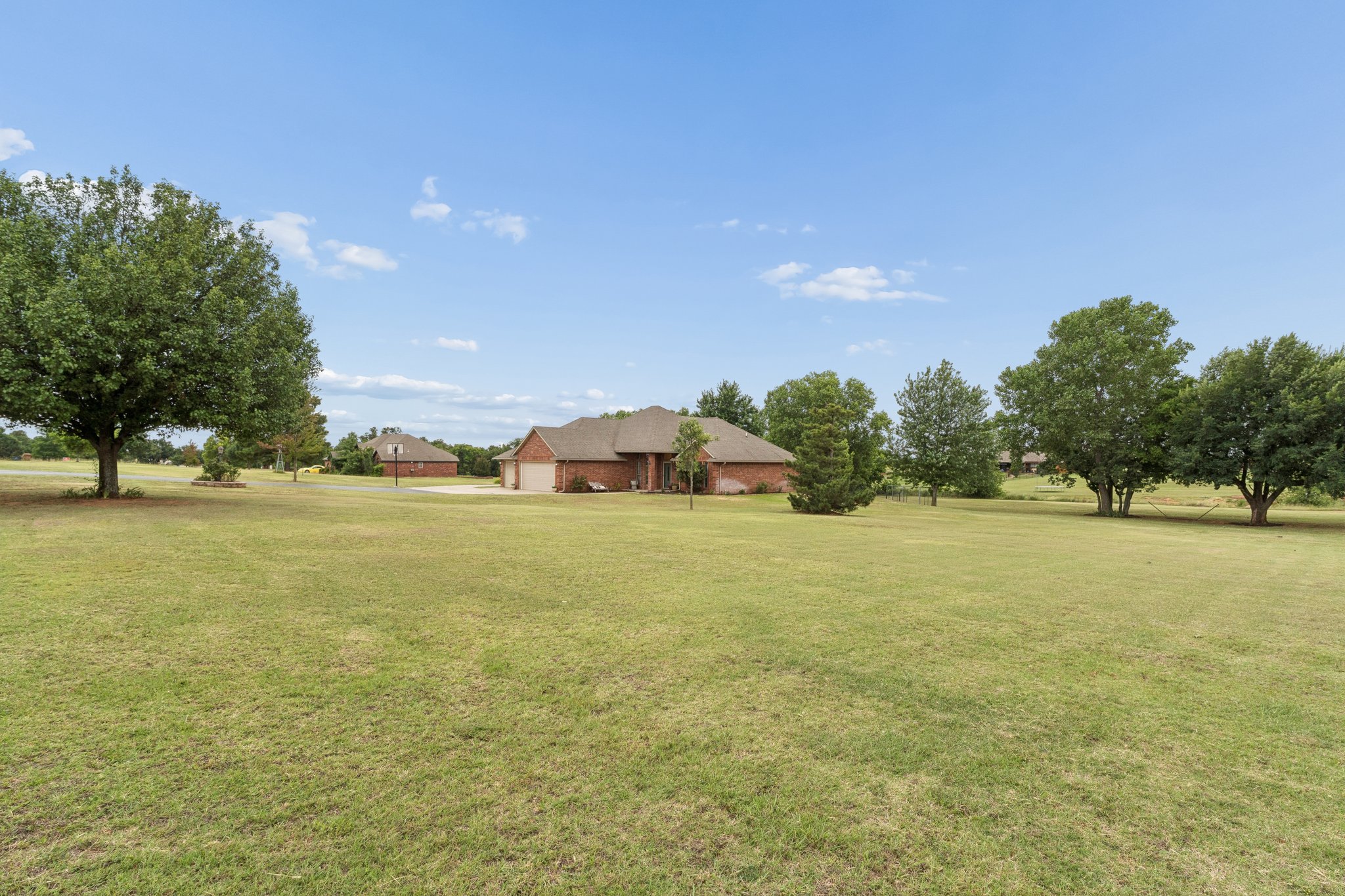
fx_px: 656
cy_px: 448
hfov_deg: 91.5
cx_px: 672
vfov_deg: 68.7
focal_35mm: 18
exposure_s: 1/200
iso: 250
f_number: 8
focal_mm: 11.7
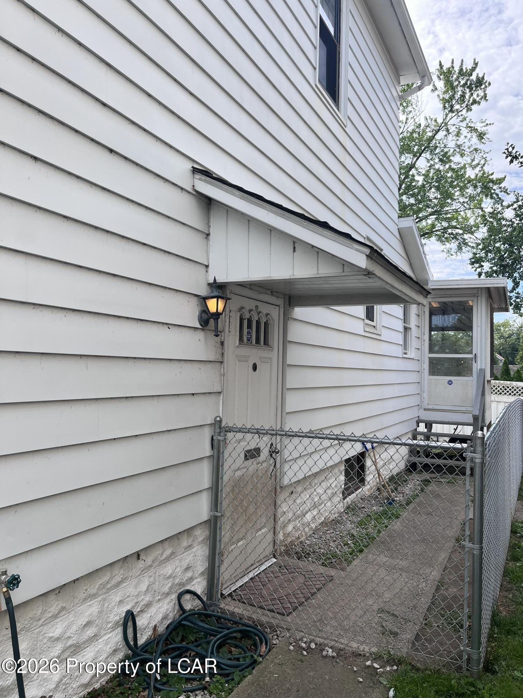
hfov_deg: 53.1
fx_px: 524
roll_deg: +0.1
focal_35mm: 26
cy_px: 349
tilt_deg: +1.8
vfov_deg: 67.3
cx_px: 262
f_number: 1.6
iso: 50
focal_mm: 5.1
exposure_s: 1/1536
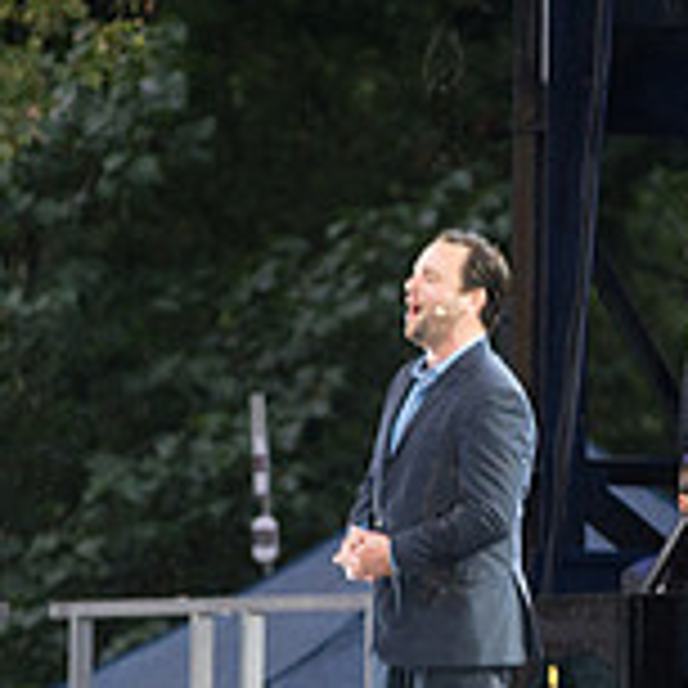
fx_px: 14526
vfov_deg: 2.7
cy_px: 528
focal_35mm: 646
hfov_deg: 2.7
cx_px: 441
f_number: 4.5
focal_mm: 200
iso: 1600
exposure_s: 1/125
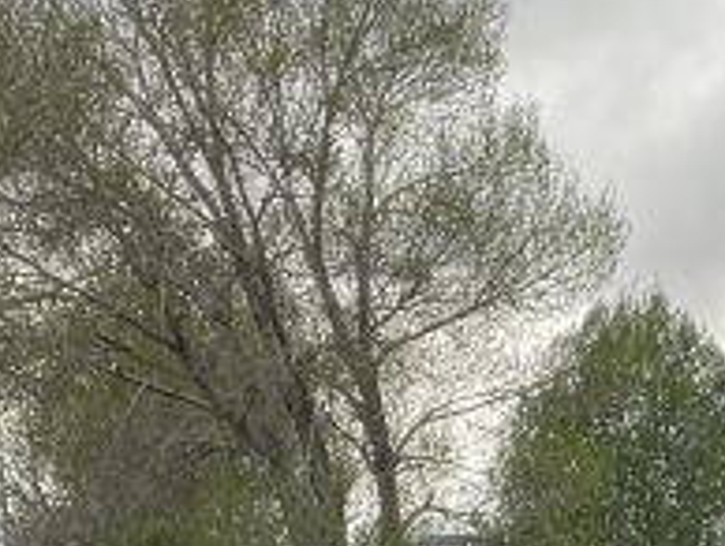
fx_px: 2244
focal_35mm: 107
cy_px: 793
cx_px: 389
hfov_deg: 18.4
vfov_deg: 13.2
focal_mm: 4.25
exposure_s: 1/733
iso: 32
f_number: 1.8
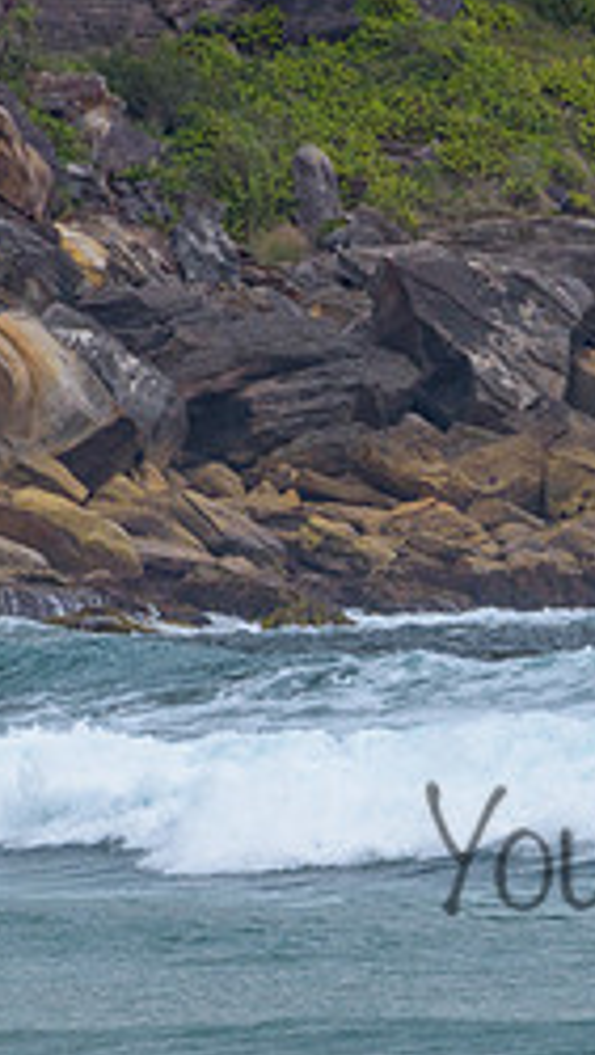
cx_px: 828
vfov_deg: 1.4
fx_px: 41707
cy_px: 791
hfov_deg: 0.8
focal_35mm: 1490
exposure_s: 1/2000
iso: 320
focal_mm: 500
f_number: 5.6
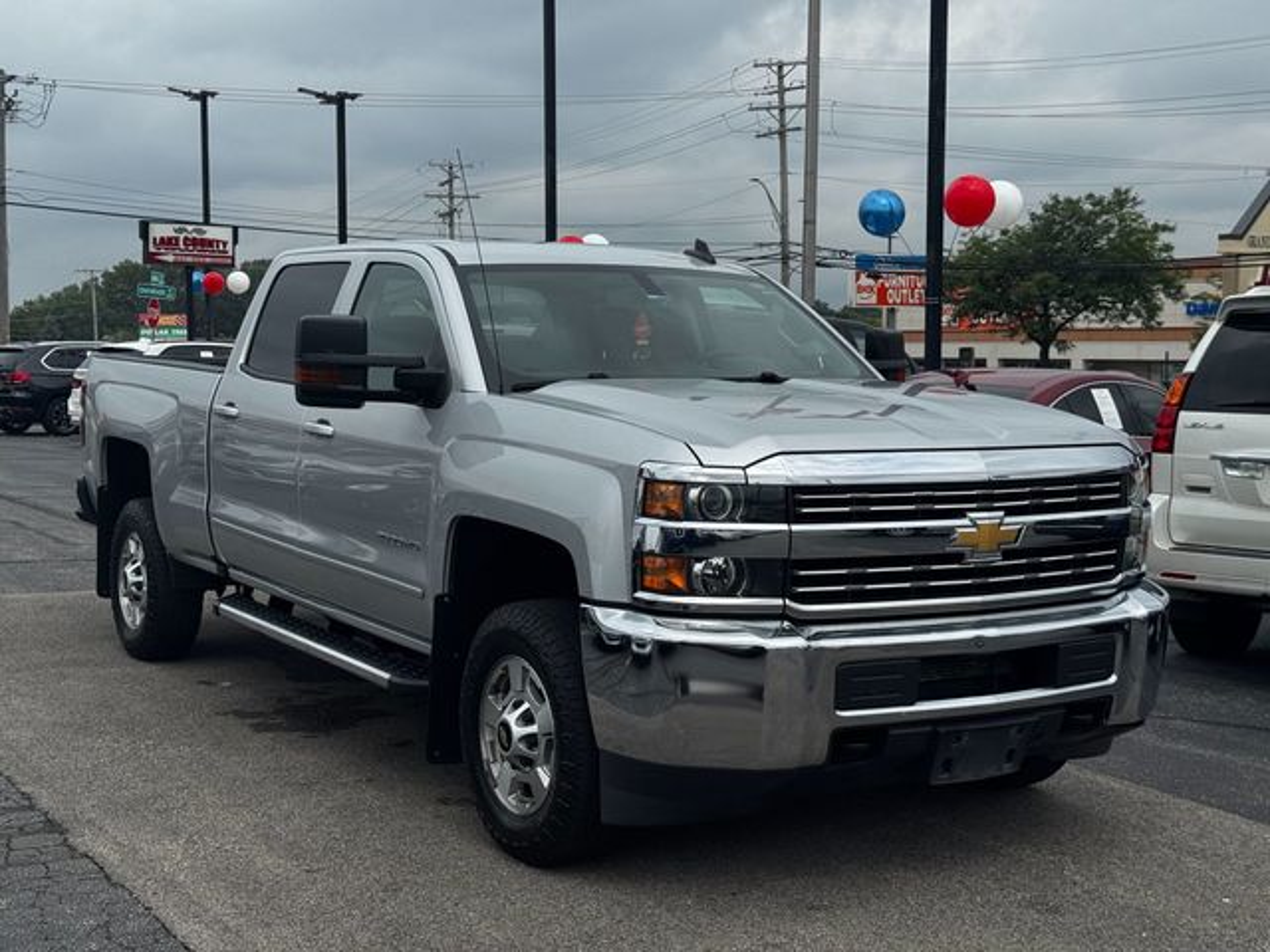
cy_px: 476
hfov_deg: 39.7
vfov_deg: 30.3
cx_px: 635
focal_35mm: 48
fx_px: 1761
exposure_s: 1/4049
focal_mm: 6.76
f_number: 1.78
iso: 64
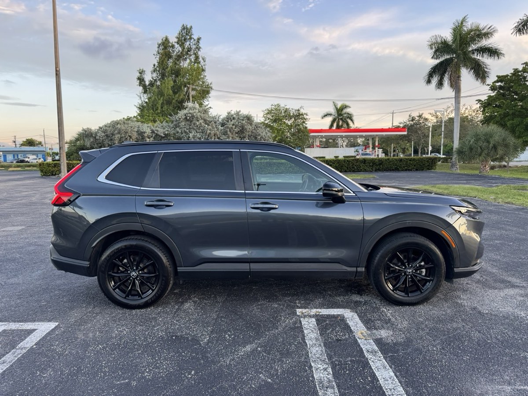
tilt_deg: -7.1
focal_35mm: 24
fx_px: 366
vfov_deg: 56.8
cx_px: 264
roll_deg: -0.2
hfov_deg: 71.6
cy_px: 198
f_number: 1.78
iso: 64
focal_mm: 6.76
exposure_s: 1/121
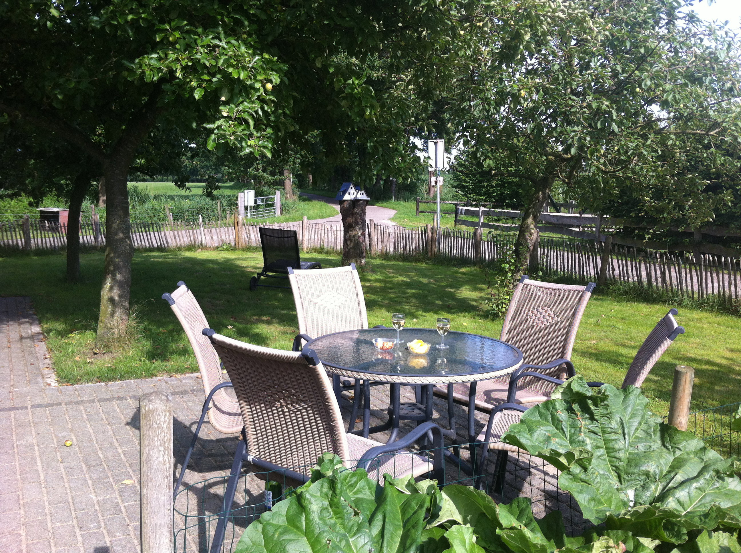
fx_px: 748
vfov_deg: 40.6
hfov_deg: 52.7
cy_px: 276
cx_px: 370
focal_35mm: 35
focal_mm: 3.85
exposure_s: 1/457
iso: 80
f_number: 2.8
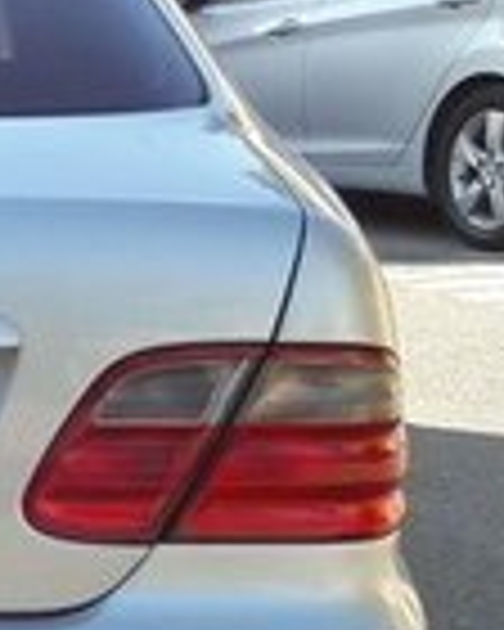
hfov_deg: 10.8
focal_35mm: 129
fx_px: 2405
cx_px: -549
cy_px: 475
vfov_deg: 14.9
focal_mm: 3.7
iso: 40
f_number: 1.9
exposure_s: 1/388
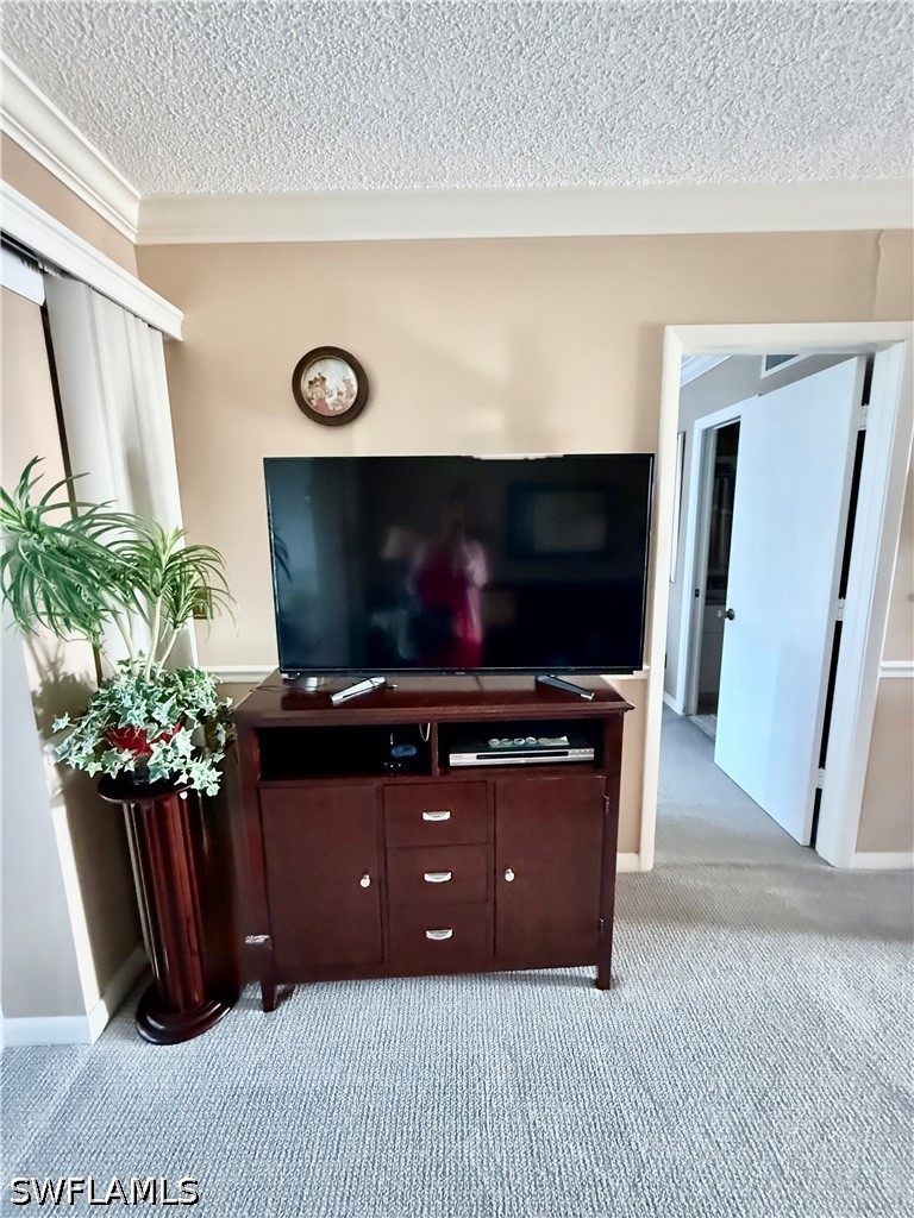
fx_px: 493
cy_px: 609
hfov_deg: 85.7
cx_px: 457
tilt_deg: -9.9
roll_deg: +0.9
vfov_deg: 102.1
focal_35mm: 14
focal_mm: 2.22
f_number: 2.2
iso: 1600
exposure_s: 1/30
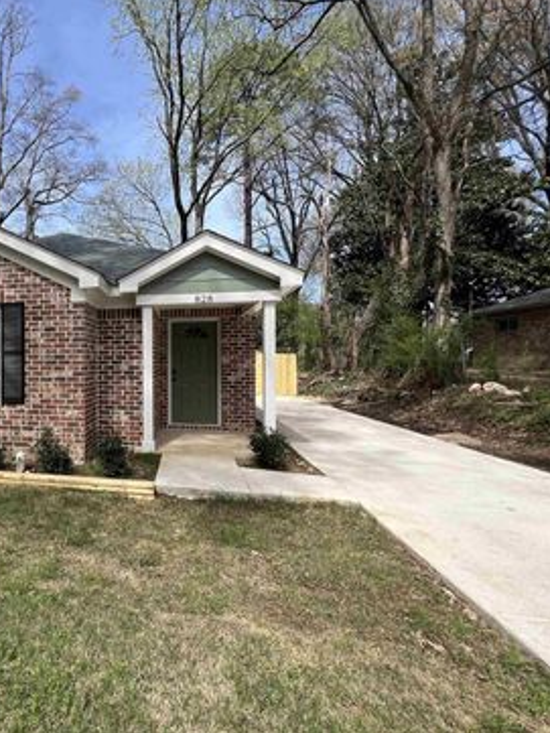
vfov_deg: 87.7
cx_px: 91
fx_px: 381
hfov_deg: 63.8
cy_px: 358
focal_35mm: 18
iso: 32
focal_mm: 1.57
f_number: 1.8
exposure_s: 1/797
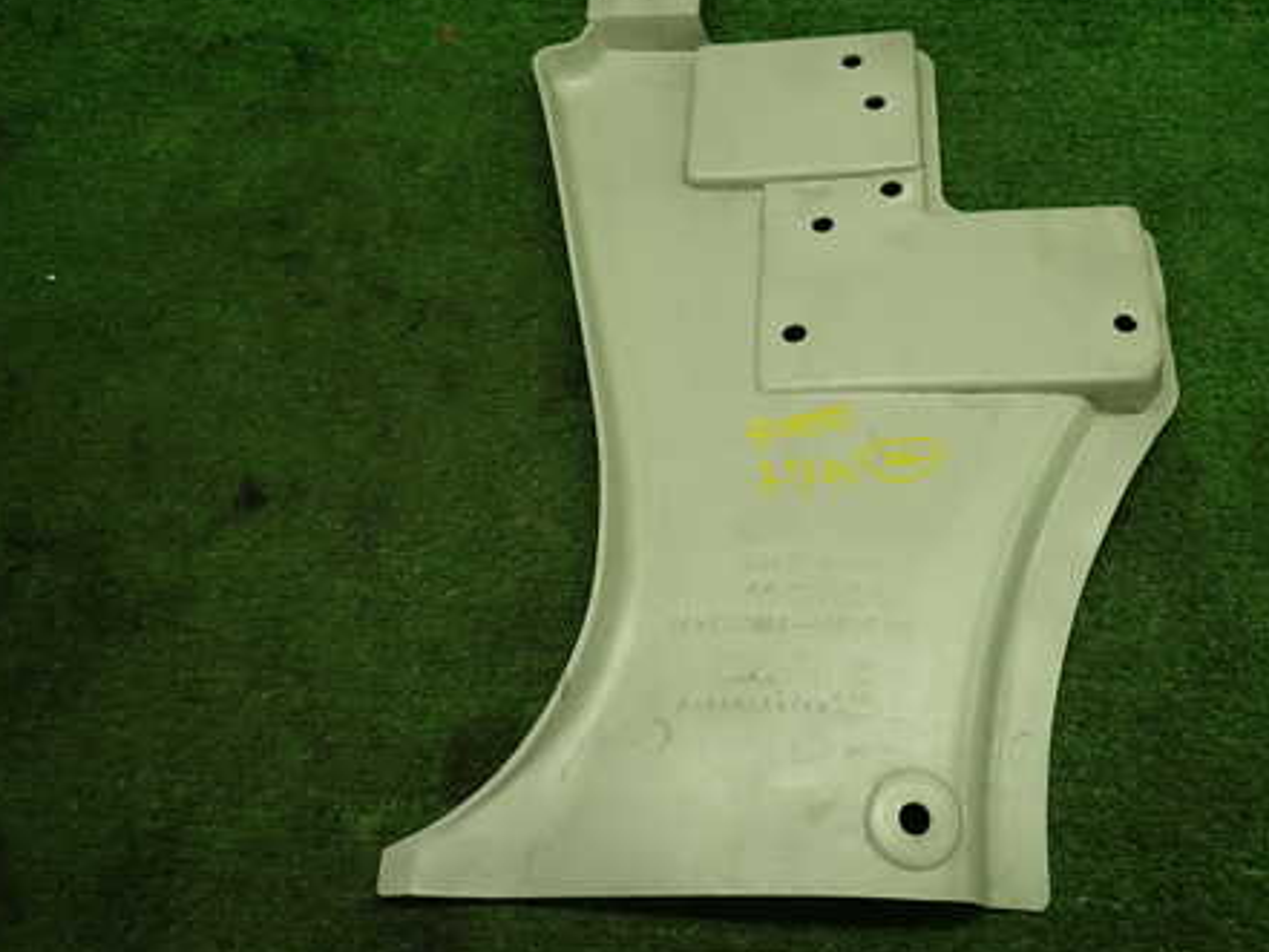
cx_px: 780
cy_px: 417
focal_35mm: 34
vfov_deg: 41.7
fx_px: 1247
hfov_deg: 53.4
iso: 100
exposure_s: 1/60
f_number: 2
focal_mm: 4.5
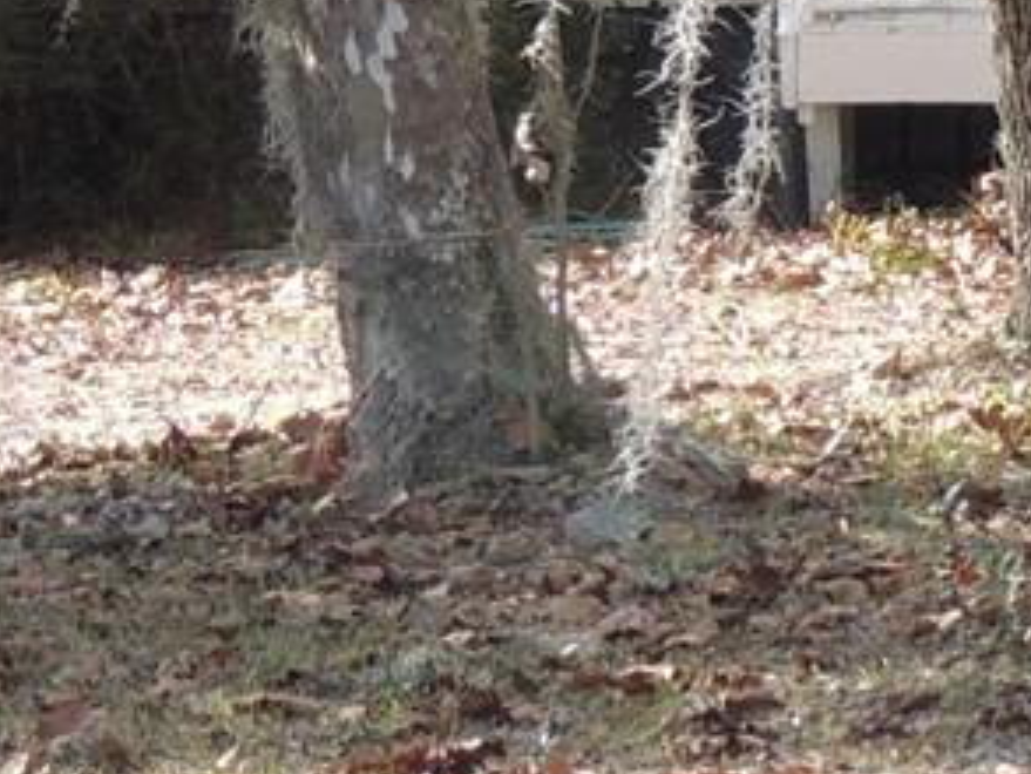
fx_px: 8939
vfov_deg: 4.9
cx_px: 1056
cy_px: -222
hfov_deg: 6.6
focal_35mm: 300
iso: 100
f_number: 3.7
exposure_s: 1/200
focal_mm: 9.8
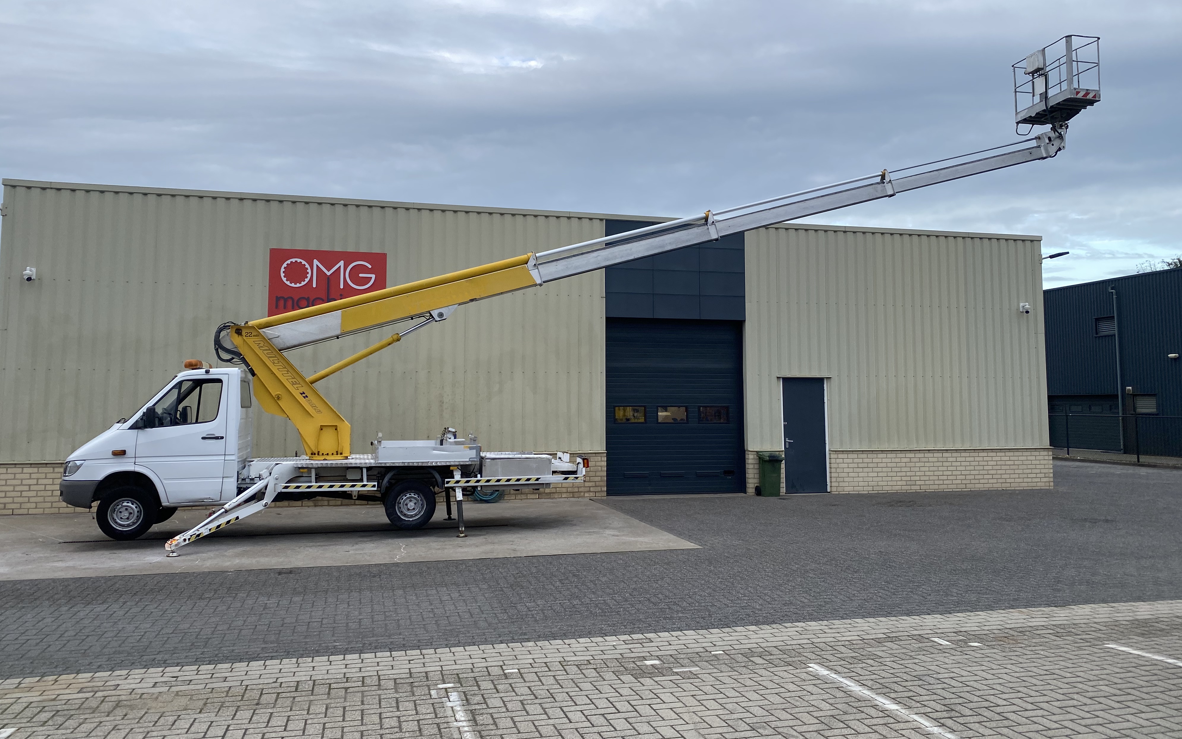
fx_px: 902
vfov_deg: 44.5
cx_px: 600
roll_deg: +0.0
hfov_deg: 66.5
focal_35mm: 28
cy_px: 326
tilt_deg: +4.9
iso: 32
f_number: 1.8
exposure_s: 1/534
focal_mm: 4.25
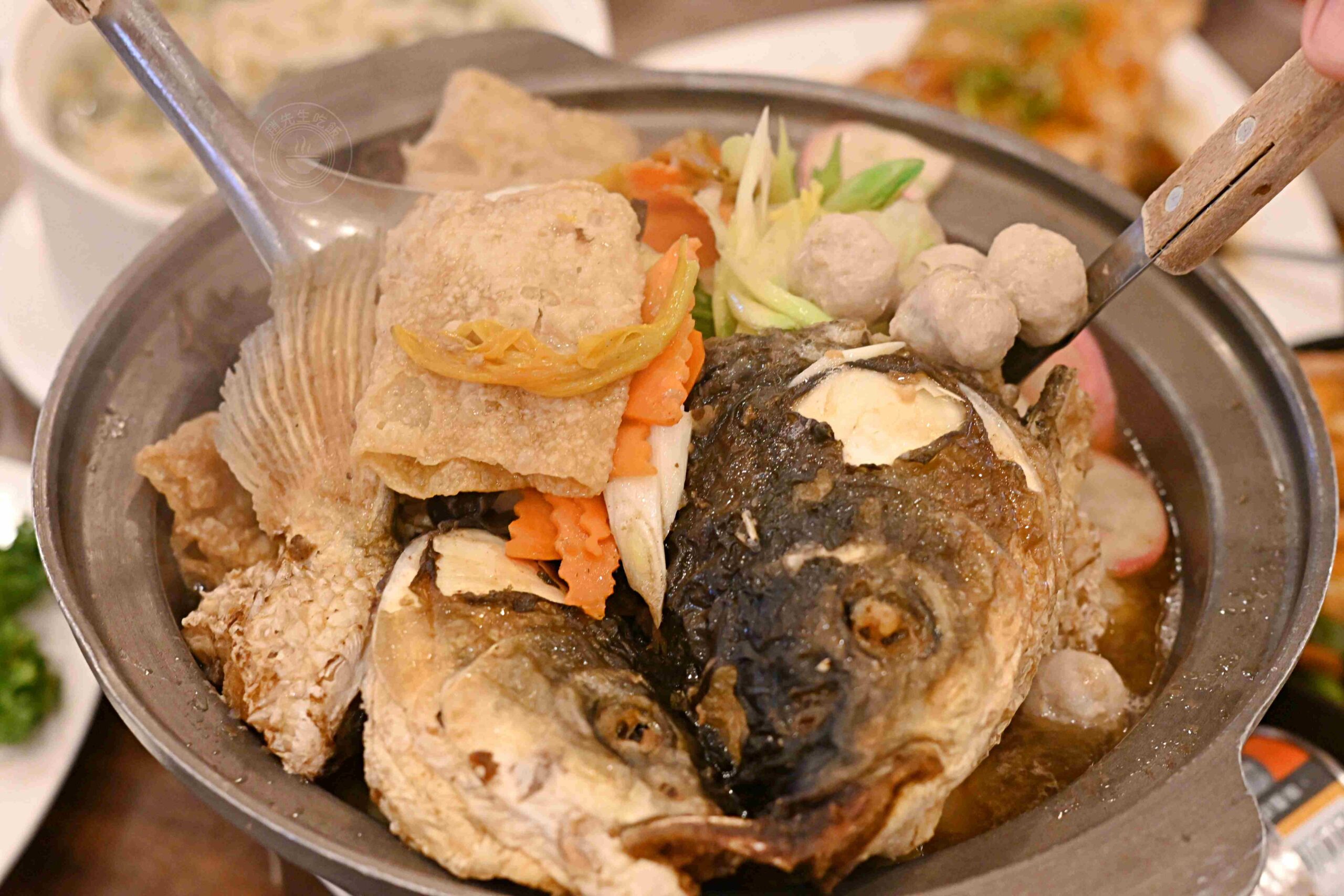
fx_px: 2800
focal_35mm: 75
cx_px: 672
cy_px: 448
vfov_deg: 18.2
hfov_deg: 27.0
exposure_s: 1/200
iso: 3200
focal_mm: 50
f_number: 3.2
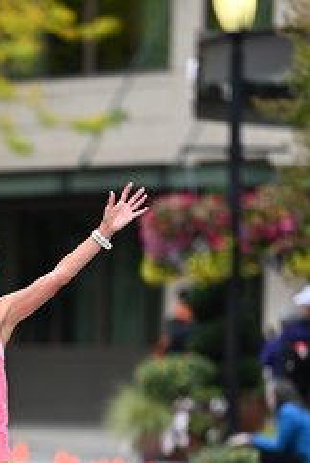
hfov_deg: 3.0
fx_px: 5847
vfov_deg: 4.5
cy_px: 358
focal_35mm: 454
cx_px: -39
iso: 640
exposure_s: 1/2000
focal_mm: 200
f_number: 2.8
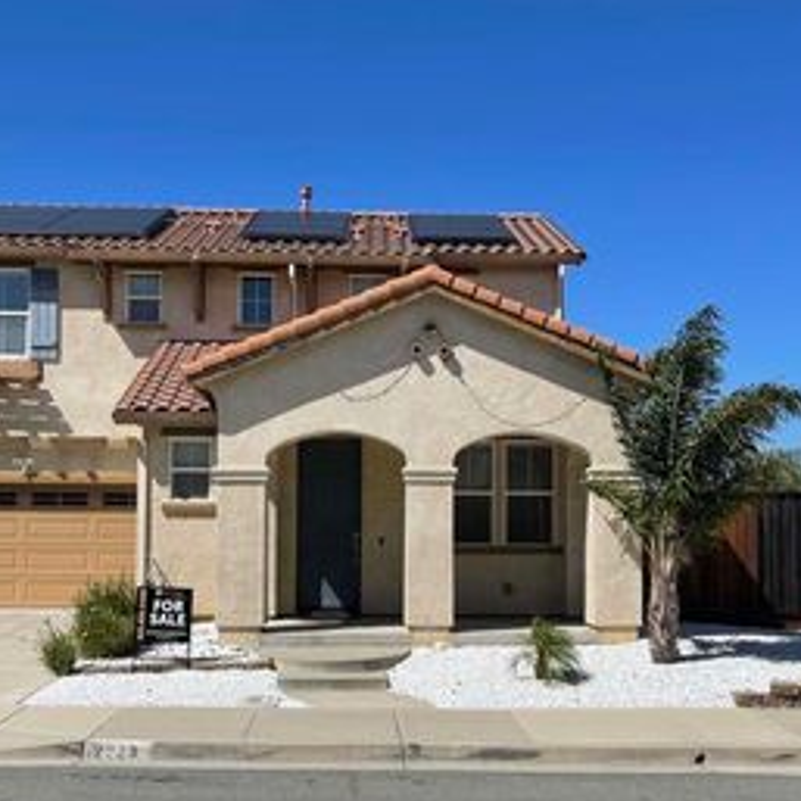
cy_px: 469
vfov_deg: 39.0
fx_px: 1126
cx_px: 418
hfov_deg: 39.2
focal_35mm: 43
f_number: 1.6
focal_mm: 5.1
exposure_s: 1/4902
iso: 32
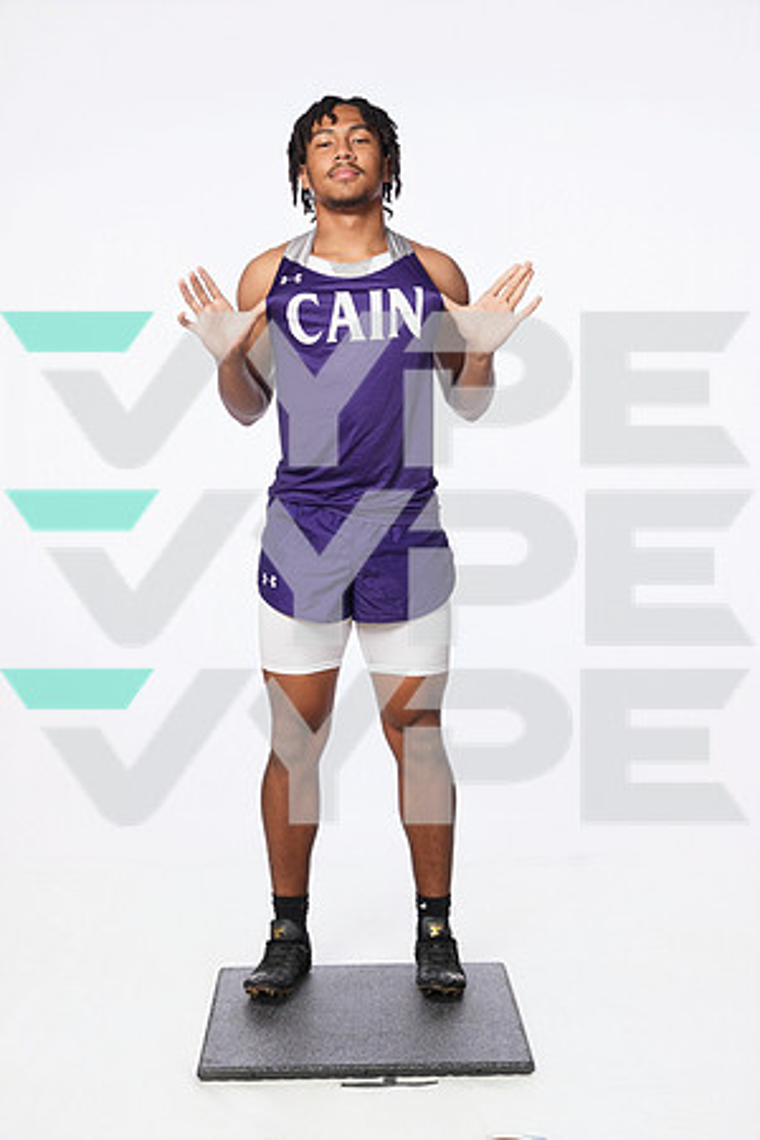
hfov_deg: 25.5
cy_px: 570
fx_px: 1678
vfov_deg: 37.5
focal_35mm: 53
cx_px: 380
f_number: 8
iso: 800
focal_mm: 53
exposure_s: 1/200
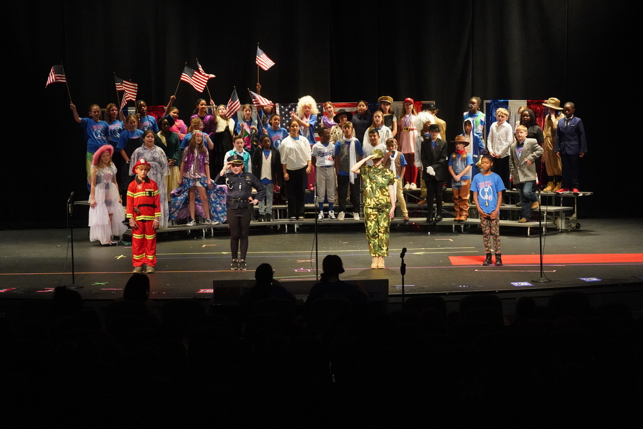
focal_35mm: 94
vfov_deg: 14.6
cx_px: 322
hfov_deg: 21.7
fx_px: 1679
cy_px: 214
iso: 12800
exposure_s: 1/400
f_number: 5.6
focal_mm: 94
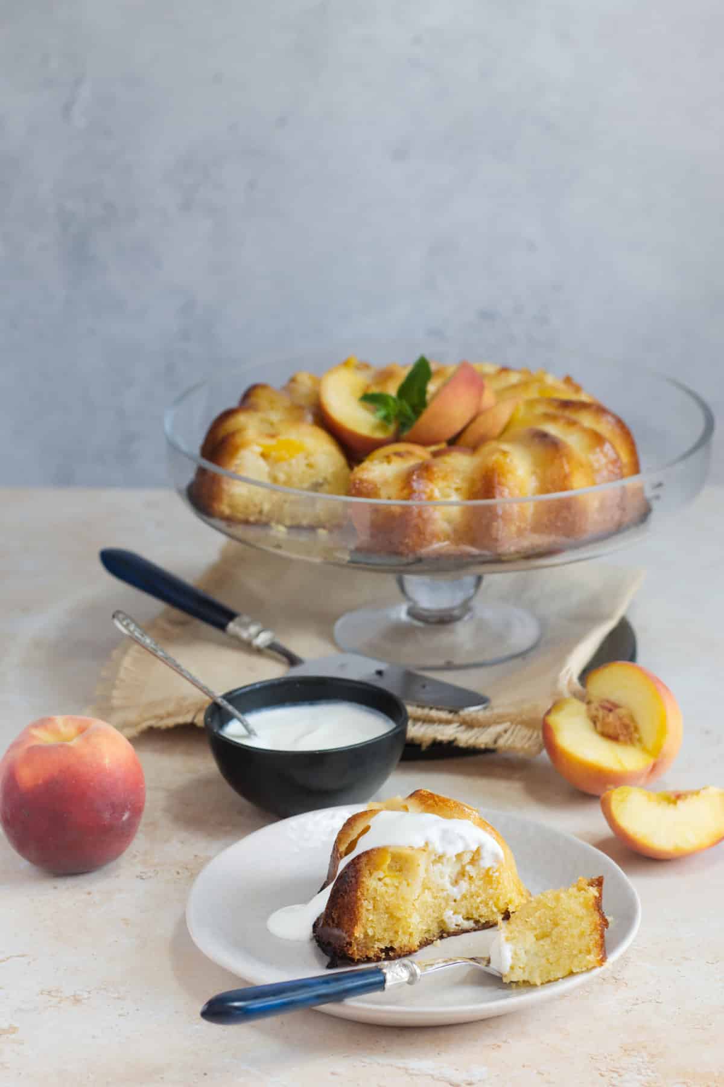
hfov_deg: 18.2
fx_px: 2262
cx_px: 362
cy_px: 544
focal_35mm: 75
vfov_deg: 27.0
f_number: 4.5
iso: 800
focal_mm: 50
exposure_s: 1/100
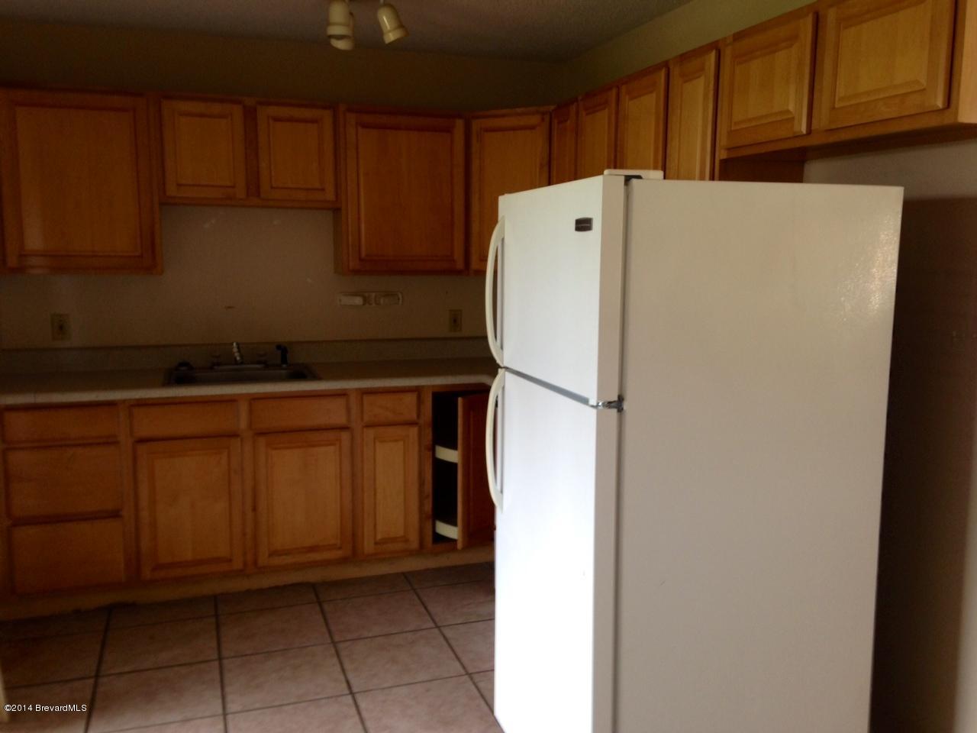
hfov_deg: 55.4
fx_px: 931
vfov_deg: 42.9
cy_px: 366
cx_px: 488
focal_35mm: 33
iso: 64
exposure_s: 1/20
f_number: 2.4
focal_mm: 4.12
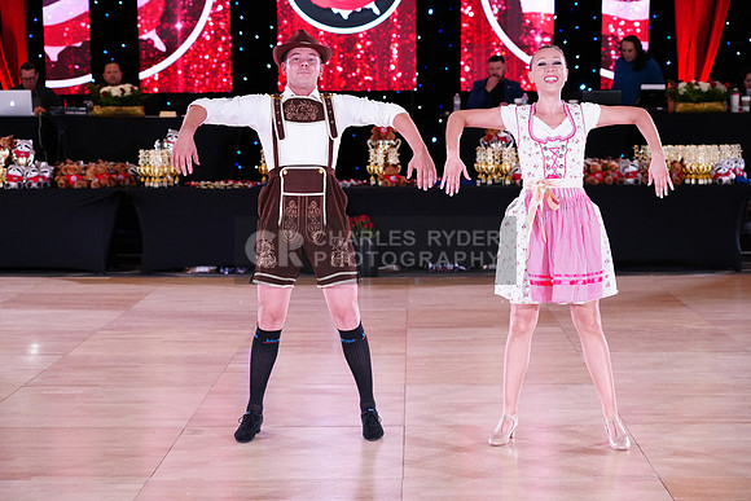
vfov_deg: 18.9
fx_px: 1502
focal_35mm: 72
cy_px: 250
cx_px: 376
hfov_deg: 28.1
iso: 2500
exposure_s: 1/250
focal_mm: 72
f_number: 4
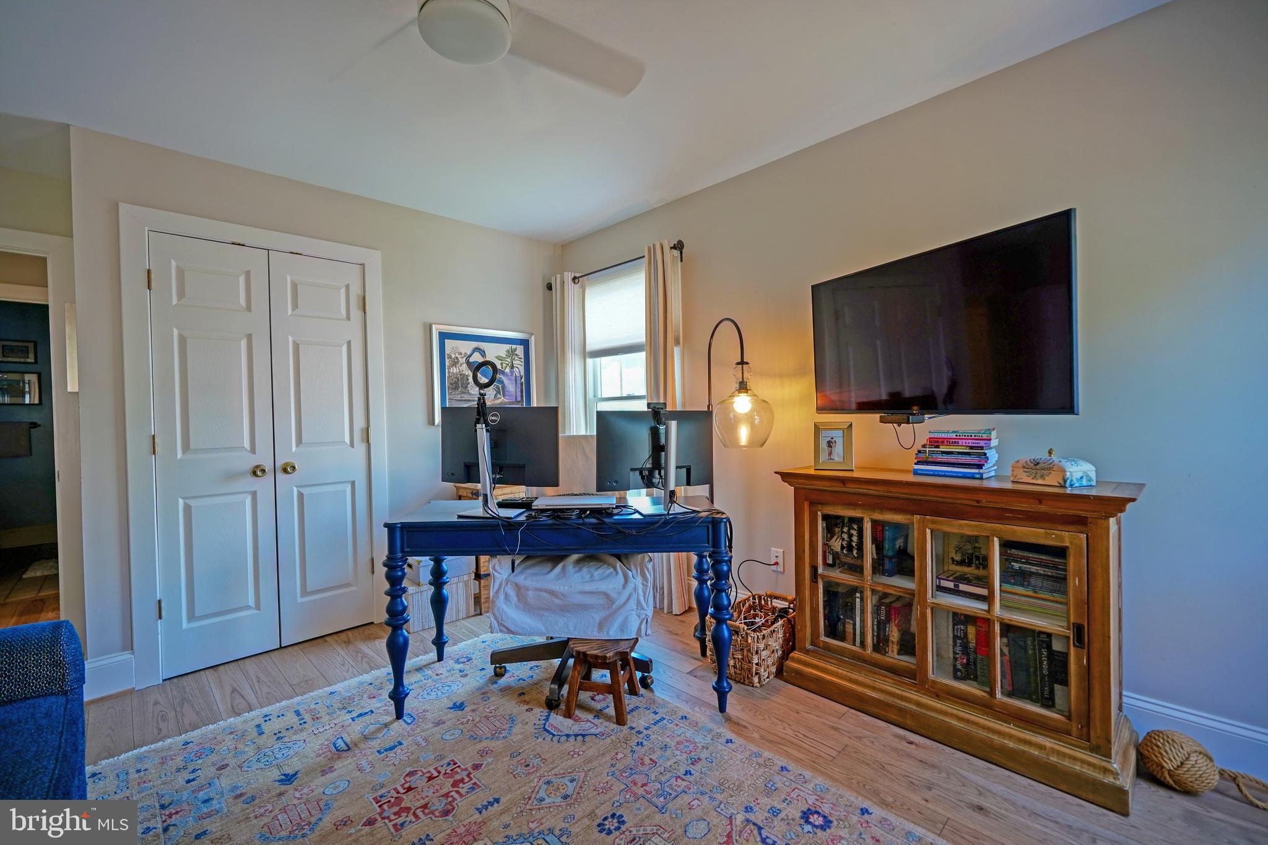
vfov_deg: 77.3
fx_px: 528
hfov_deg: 100.4
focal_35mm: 15
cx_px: 634
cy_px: 422
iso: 200
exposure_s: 1/30
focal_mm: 10
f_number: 2.8
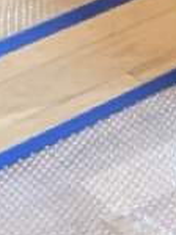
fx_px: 1441
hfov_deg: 6.9
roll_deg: +6.7
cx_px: 272
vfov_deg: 9.3
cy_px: 244
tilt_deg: -38.3
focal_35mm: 212
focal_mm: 3.3
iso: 400
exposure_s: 1/40
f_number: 2.4
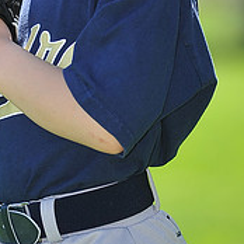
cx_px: 7
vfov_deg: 3.1
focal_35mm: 566
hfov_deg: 3.1
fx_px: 4514
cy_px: -91
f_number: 4.5
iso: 200
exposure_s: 1/500
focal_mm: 200
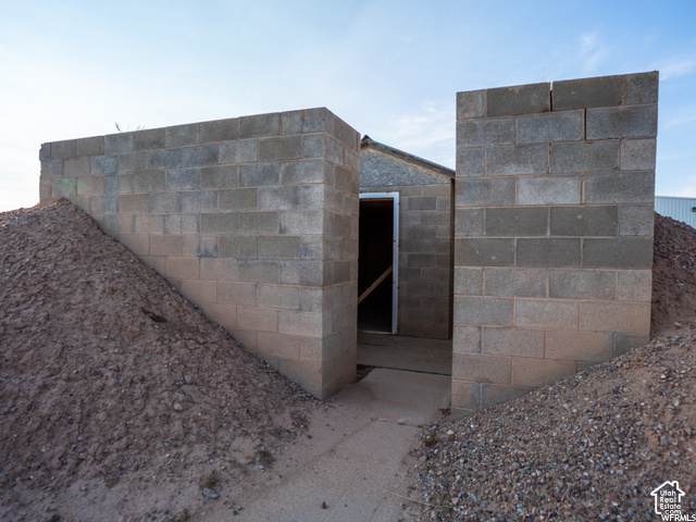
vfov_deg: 66.5
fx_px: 398
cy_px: 261
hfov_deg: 82.3
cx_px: 361
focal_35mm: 20
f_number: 2.8
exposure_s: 1/640
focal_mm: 18
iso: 100
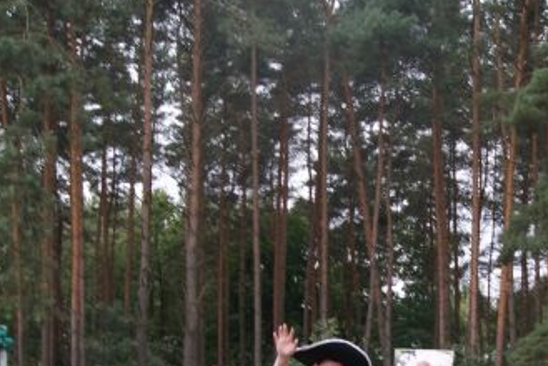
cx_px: 433
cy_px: 409
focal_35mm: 73
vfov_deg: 18.0
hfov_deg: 27.2
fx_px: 1112
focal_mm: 20
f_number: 6.3
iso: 100
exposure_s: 1/60
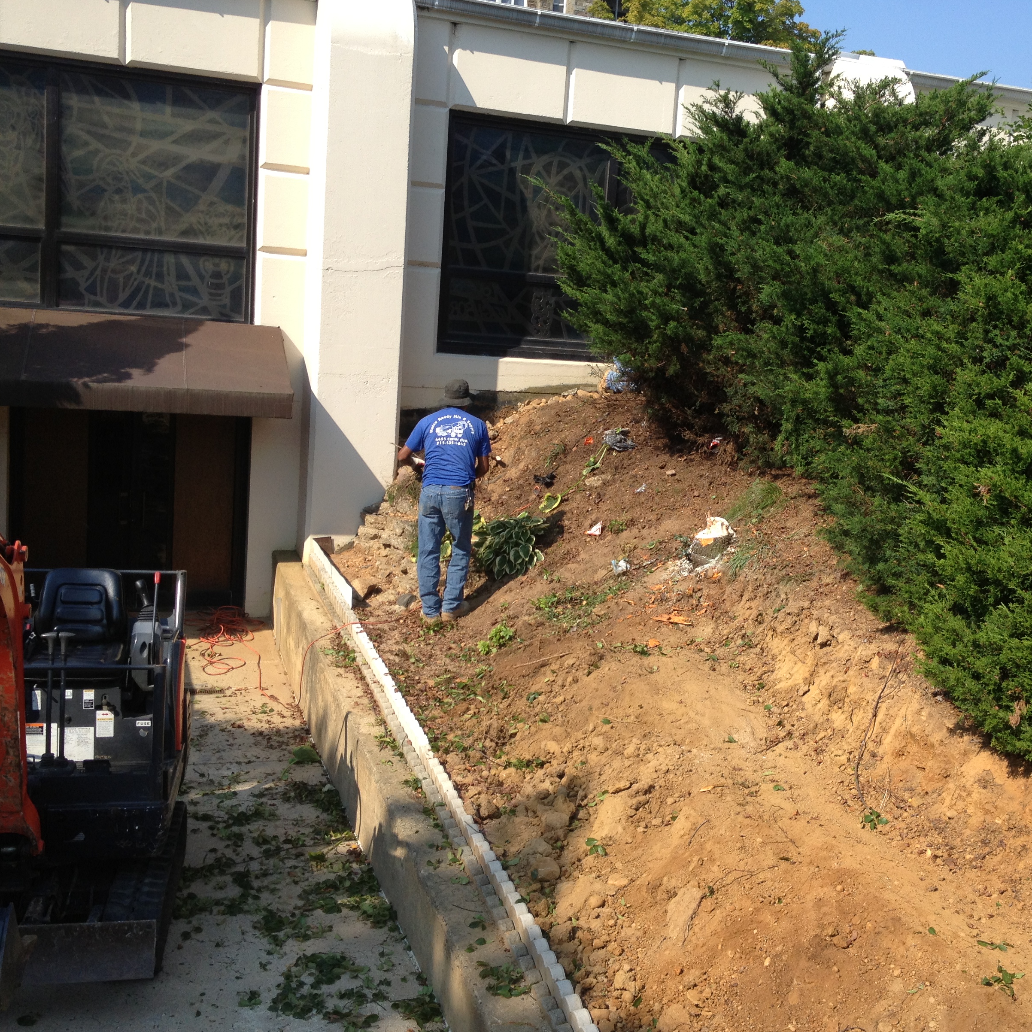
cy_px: 518
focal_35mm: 42
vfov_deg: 40.0
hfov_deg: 39.7
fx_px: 1417
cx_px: 648
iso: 50
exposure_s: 1/1200
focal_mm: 4.28
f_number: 2.4
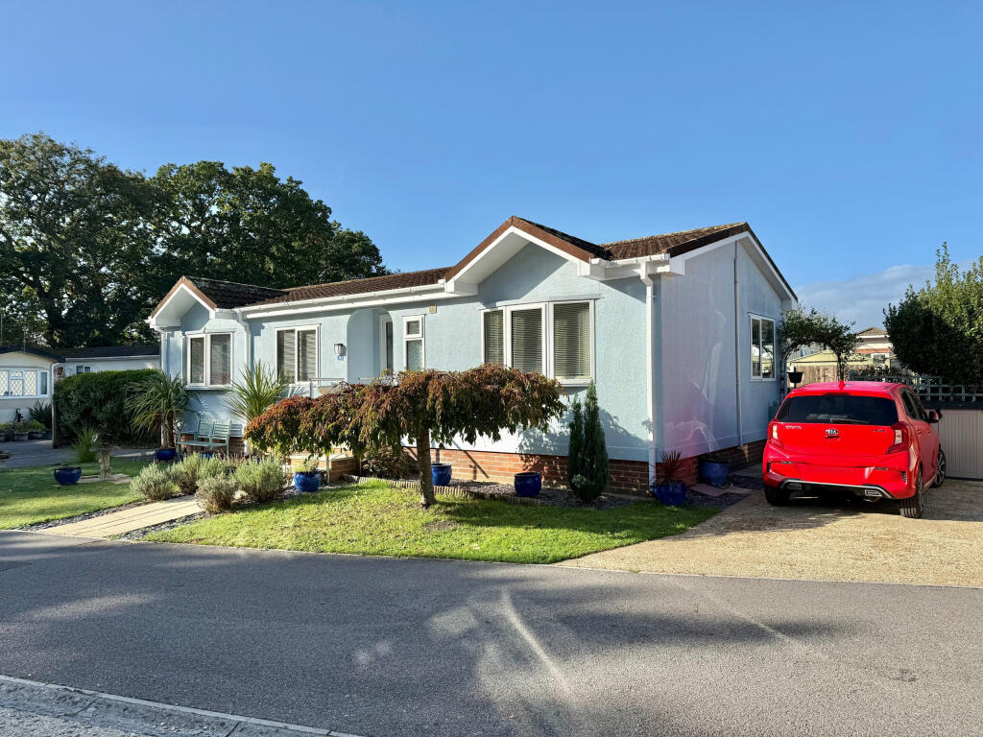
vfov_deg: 56.8
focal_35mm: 24
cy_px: 368
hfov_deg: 71.6
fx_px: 682
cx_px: 492
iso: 80
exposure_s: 1/3425
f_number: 1.78
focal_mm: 6.76
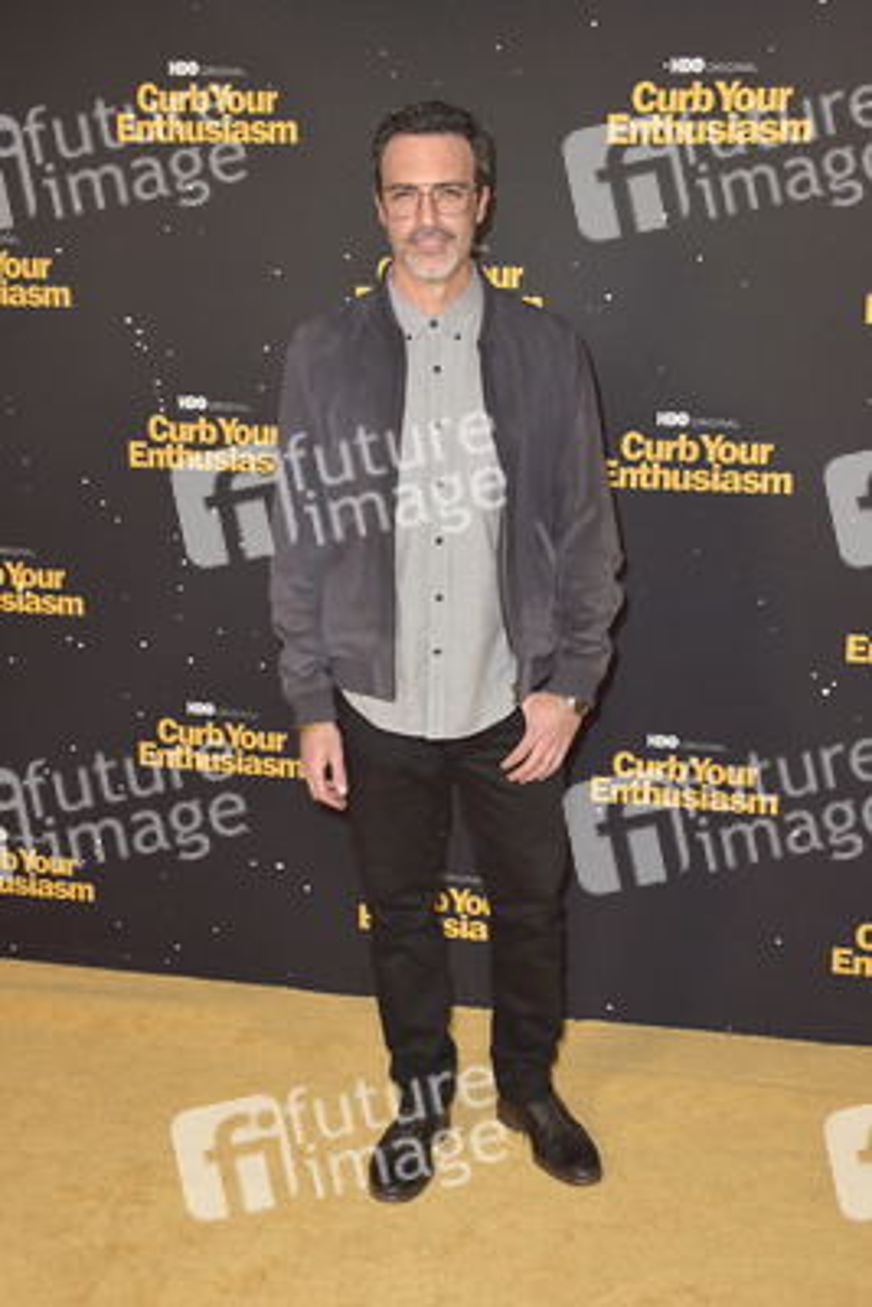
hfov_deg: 31.9
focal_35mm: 42
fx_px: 1525
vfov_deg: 46.4
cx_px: 436
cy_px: 654
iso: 320
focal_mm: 42
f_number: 7.1
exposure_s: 1/250
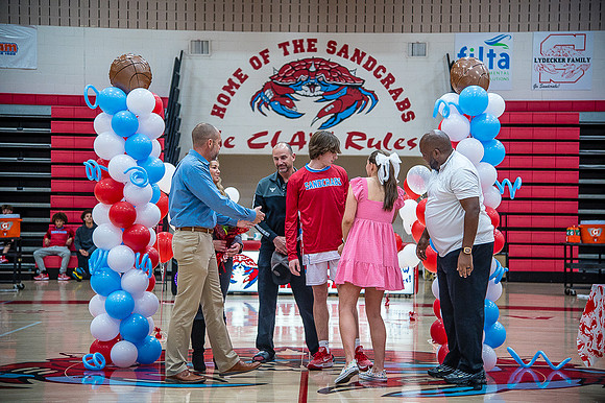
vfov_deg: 18.2
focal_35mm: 75
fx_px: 1260
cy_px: 202
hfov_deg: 27.0
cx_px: 302
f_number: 4
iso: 2000
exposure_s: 1/320
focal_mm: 75
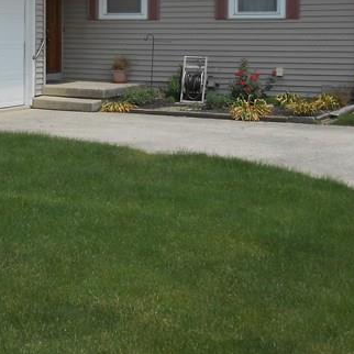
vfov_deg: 23.3
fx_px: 845
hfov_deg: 23.2
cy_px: 67
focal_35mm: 73
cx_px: 48
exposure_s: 1/800
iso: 80
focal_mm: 4.6
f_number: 3.5
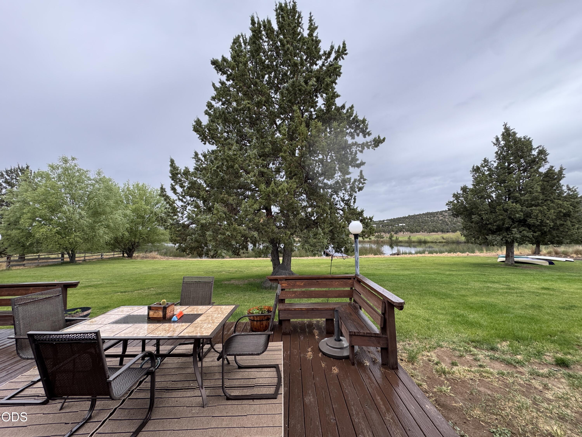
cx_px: 291
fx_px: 235
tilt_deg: +1.9
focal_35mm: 14
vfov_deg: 85.7
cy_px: 218
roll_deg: +0.2
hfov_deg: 102.1
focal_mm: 2.22
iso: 40
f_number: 2.2
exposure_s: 1/279
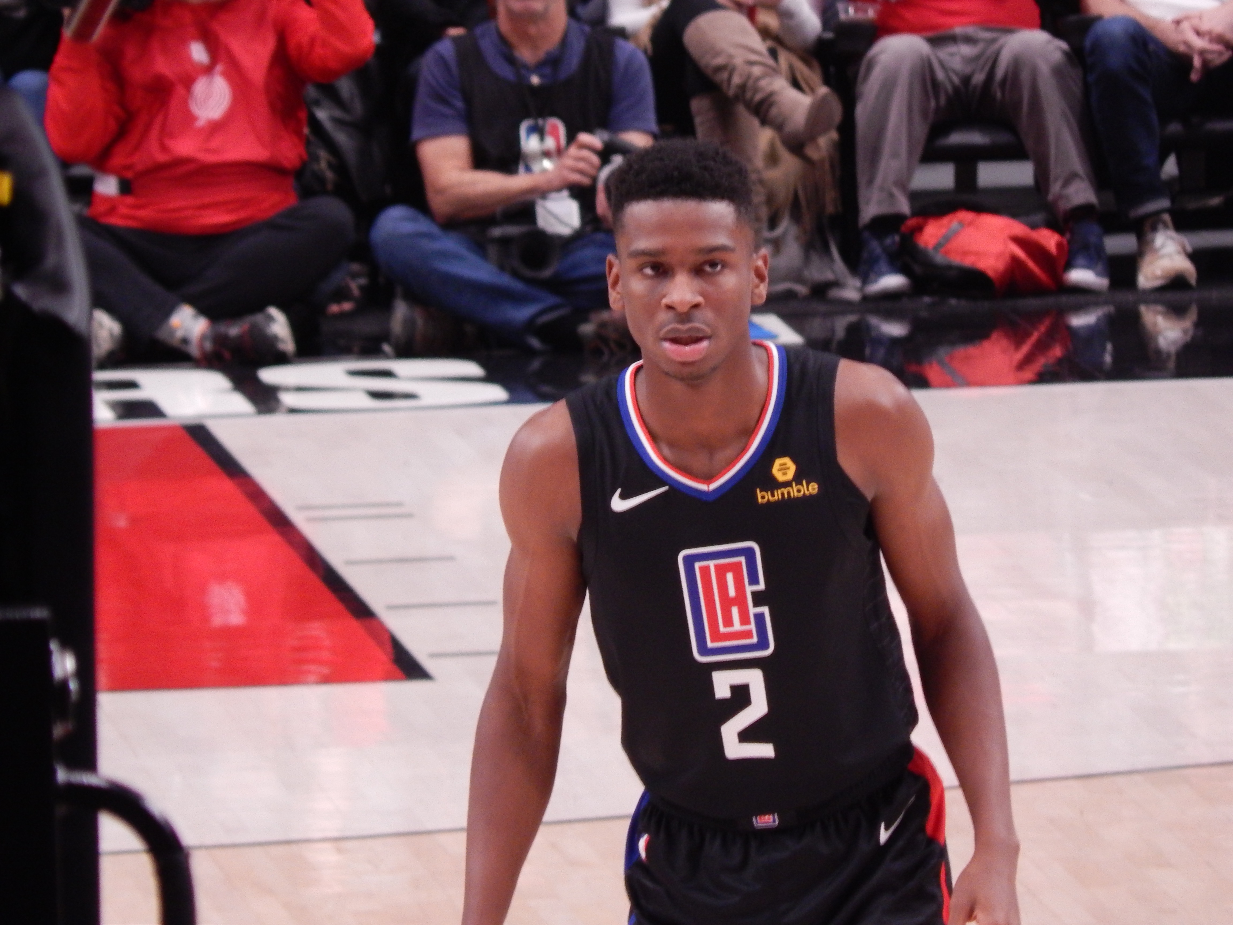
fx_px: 24043
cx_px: 616
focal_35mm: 675
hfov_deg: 2.9
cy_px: 462
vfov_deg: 2.2
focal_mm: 120
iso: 500
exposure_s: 1/60
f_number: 5.8
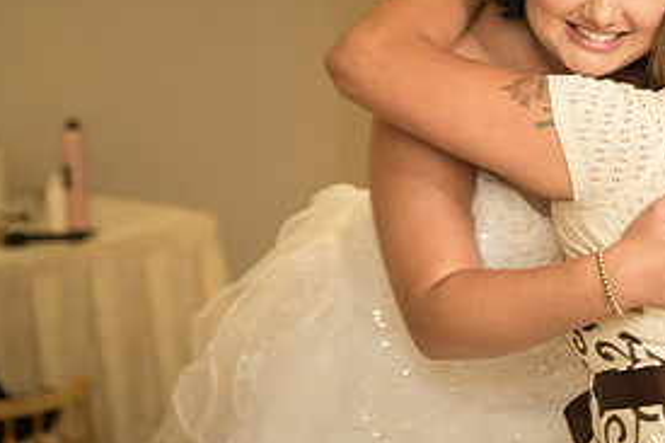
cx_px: 648
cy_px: 88
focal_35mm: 131
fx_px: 2418
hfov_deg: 15.4
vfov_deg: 10.4
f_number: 2.8
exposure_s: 1/640
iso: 800
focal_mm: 62
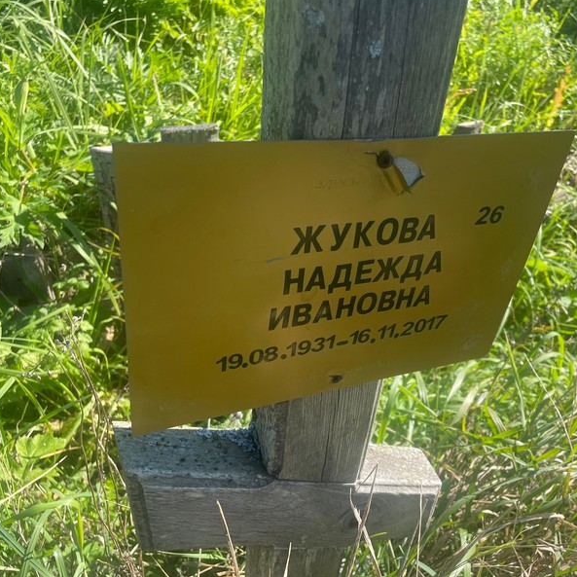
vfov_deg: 52.5
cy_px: 287
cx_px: 344
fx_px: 585
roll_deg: -7.7
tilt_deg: -37.3
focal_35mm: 31
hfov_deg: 52.2
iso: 32
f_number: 1.6
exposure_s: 1/1103
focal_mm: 4.2
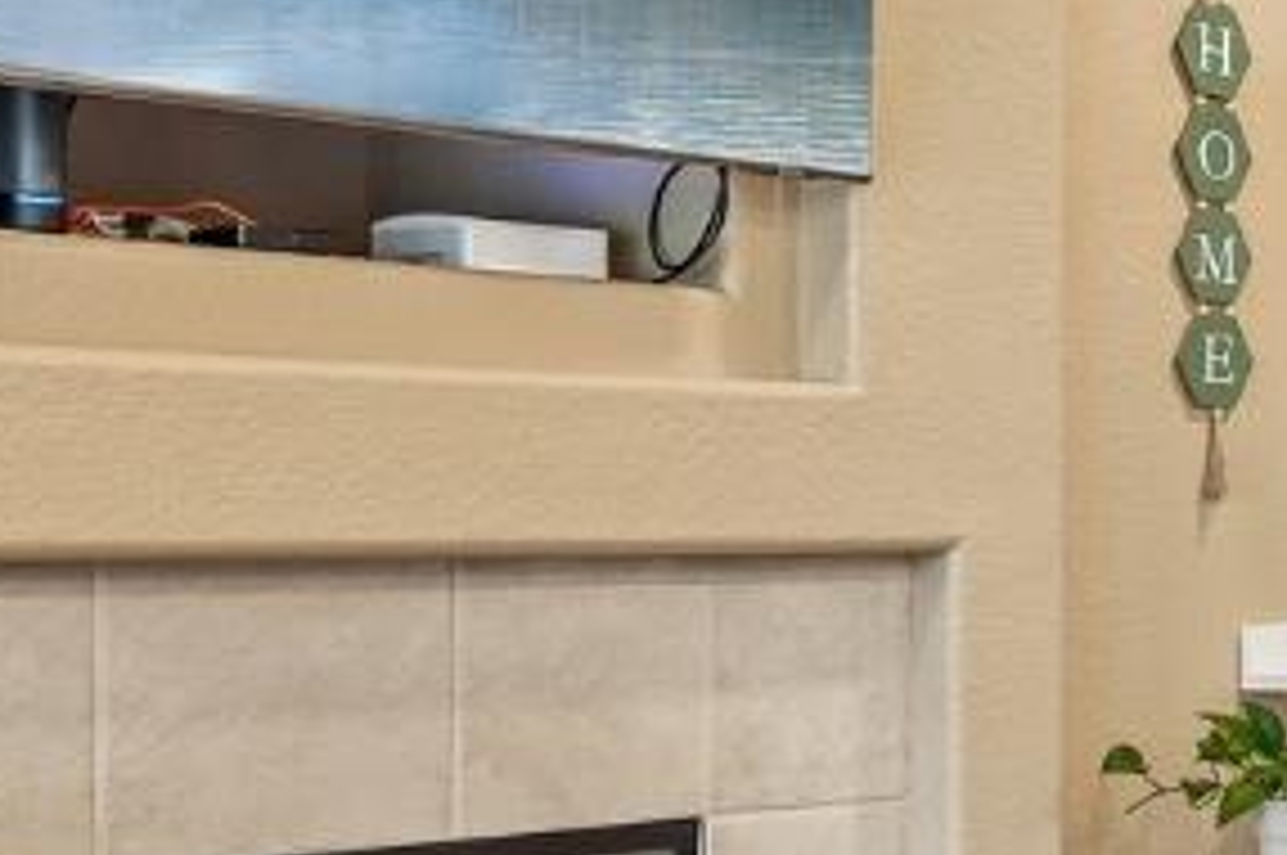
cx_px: 1904
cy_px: 551
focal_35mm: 87
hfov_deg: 20.3
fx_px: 3093
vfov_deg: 15.7
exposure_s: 1.3
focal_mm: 16.5
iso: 100
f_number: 8
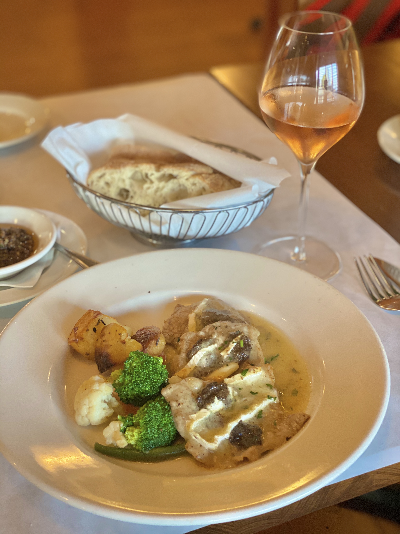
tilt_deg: -33.6
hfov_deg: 28.0
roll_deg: -1.2
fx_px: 801
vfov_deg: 36.8
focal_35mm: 52
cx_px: 200
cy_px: 267
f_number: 2
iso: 125
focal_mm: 6
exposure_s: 1/40
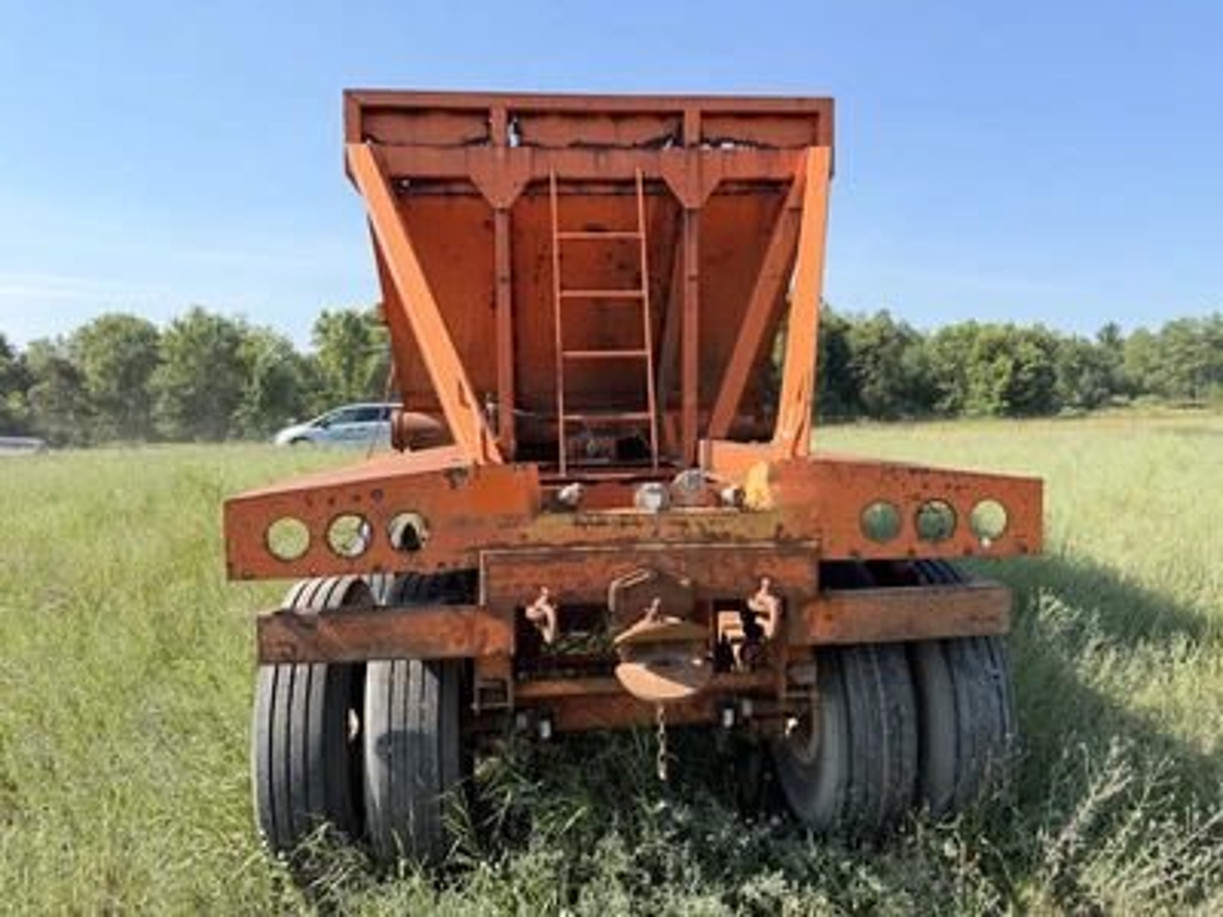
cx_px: 612
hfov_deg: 71.6
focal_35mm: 24
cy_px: 458
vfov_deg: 56.8
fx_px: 848
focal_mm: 6.76
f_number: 1.78
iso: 80
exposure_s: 1/2232
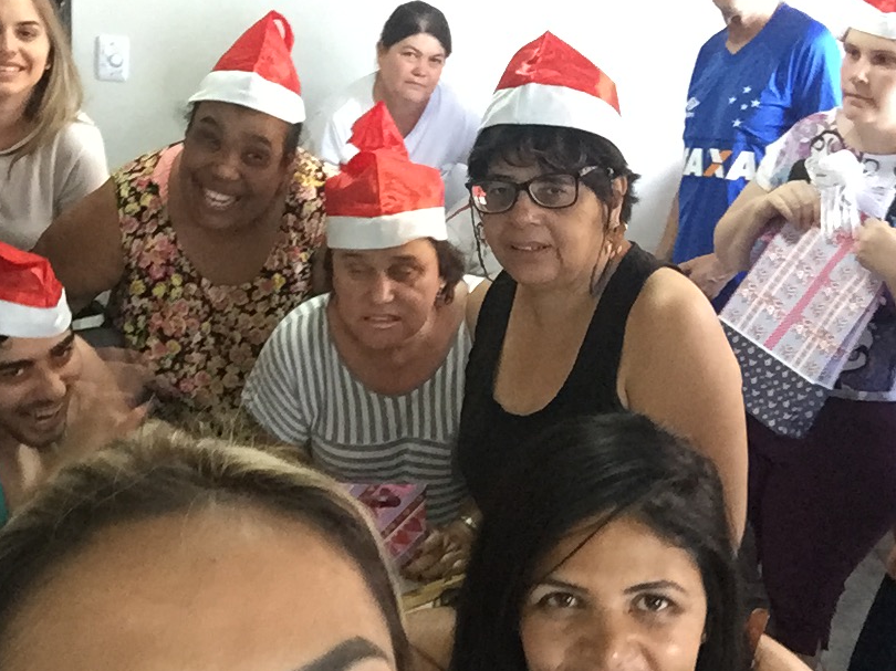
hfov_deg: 38.6
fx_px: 1268
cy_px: 333
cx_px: 330
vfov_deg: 29.7
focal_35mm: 49
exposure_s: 1/30
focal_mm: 2.65
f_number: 2.2
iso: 320
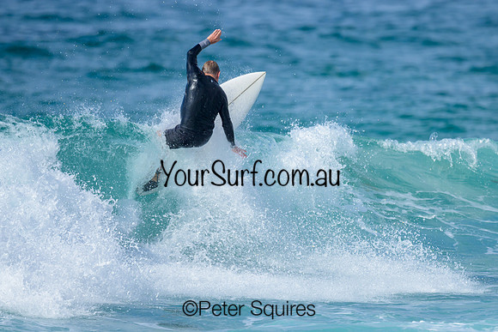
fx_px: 15119
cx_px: 276
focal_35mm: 1093
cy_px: 166
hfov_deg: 1.9
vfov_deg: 1.3
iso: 250
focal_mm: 800
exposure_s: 1/2000
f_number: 6.3
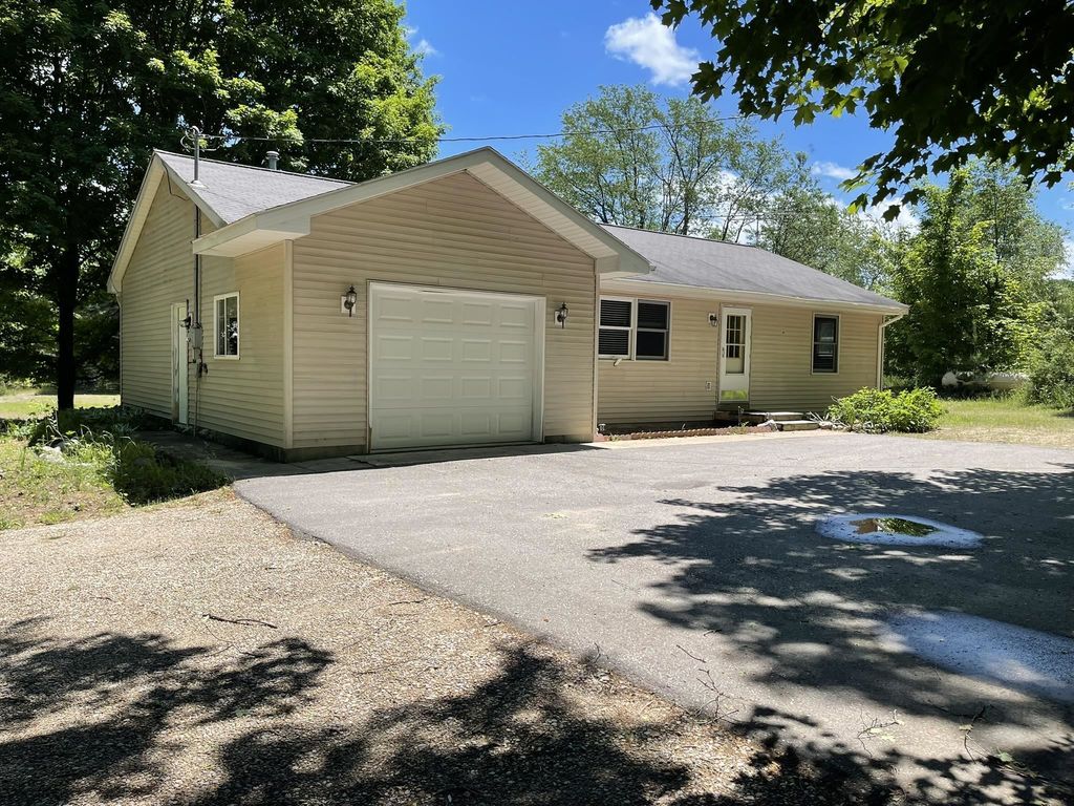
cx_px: 537
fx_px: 776
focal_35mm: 25
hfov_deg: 69.4
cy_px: 403
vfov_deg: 54.9
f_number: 1.6
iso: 32
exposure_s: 1/2083
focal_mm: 5.1
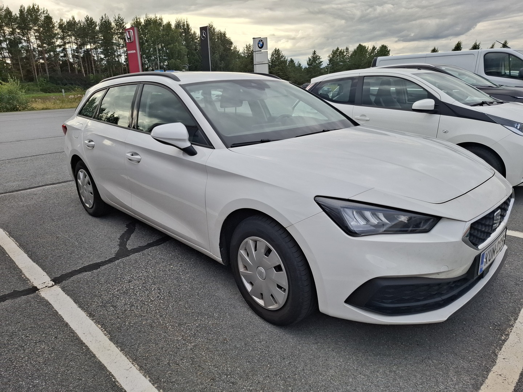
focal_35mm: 23
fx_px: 347
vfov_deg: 58.9
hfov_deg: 73.9
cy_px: 196
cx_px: 262
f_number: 1.8
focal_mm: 5.54
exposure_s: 1/861
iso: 50
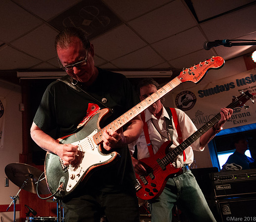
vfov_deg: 41.1
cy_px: 111
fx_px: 297
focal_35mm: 38
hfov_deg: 46.0
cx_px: 89
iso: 6400
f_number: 6.3
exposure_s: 1/100
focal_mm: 32
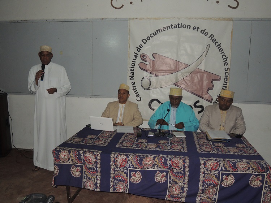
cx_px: 136
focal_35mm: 31
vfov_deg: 45.4
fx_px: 243
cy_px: 102
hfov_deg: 58.4
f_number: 3
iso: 250
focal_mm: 5.5
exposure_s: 1/30
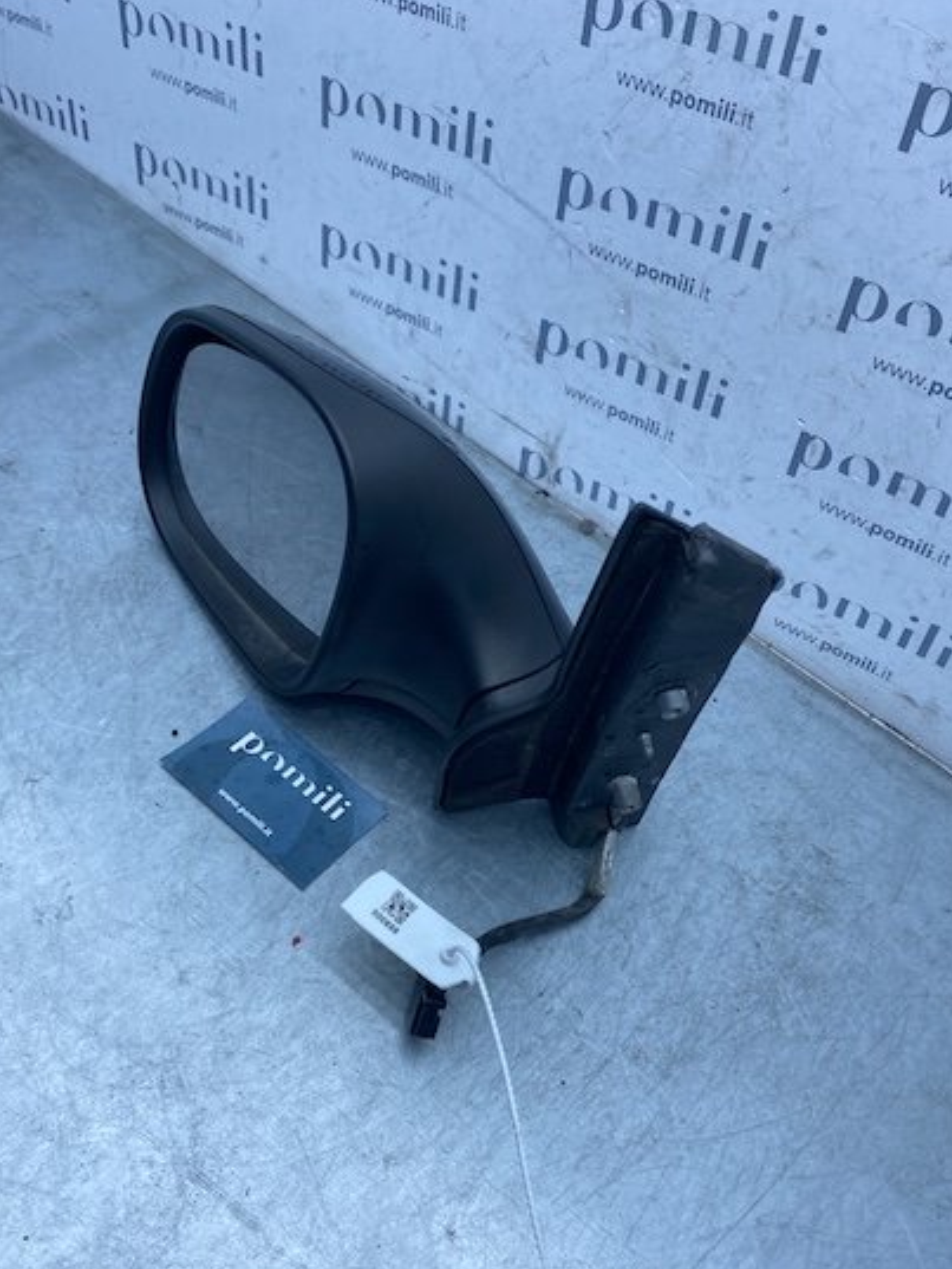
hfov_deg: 45.5
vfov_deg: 58.1
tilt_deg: -51.5
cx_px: 472
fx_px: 1136
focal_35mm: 31
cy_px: 730
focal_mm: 4.25
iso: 32
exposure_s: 1/1082
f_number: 1.8
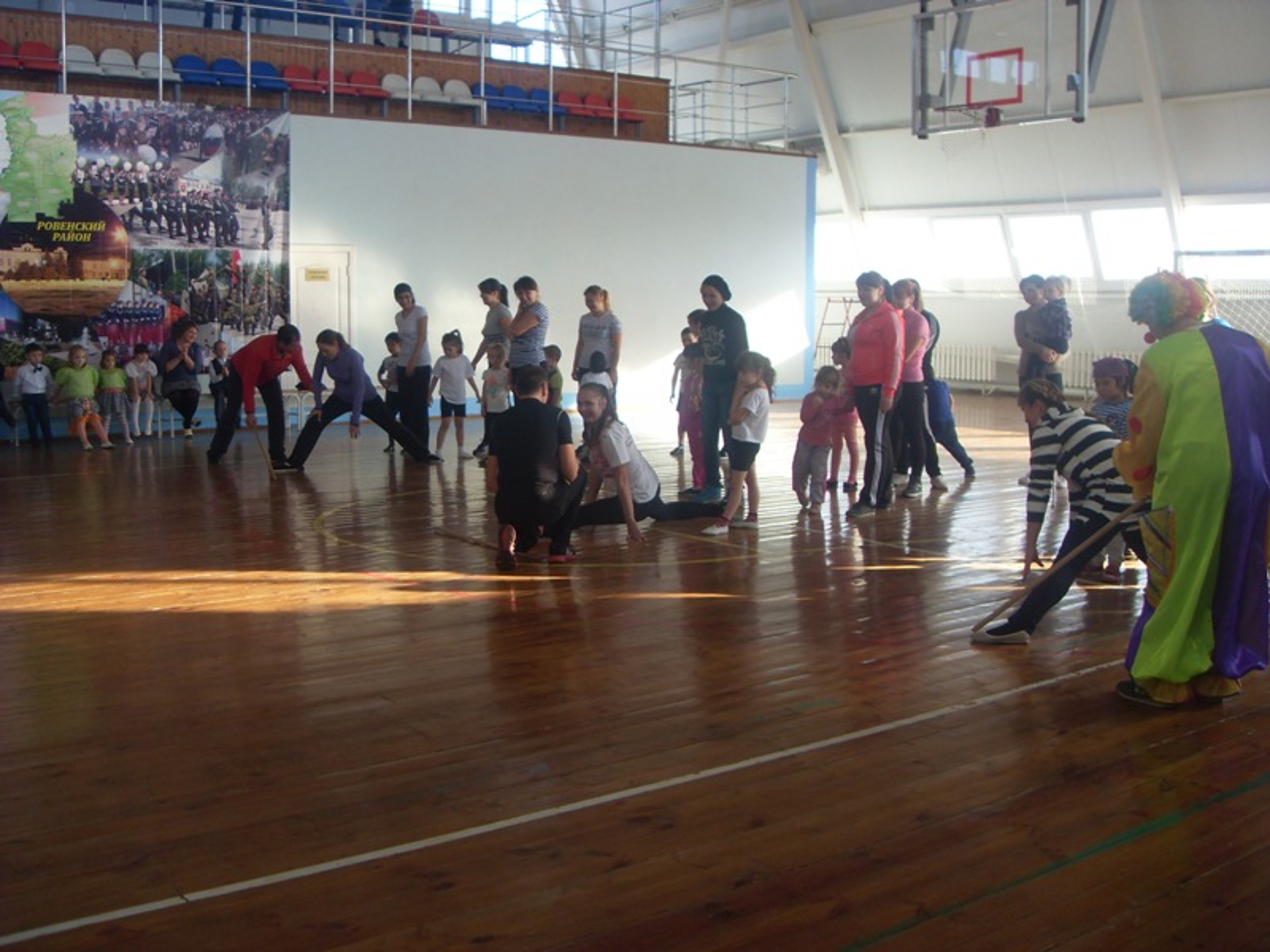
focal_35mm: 37
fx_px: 1357
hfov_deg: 50.1
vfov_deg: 38.7
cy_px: 476
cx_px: 635
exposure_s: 1/125
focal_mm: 6.3
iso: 80
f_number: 2.8
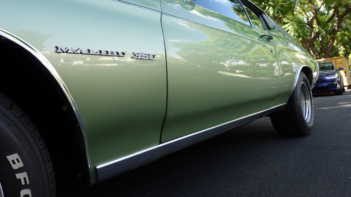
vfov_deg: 44.2
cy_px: 80
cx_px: 172
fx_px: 242
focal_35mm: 26
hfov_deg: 71.9
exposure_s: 1/250
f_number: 4.5
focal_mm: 9.4
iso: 400
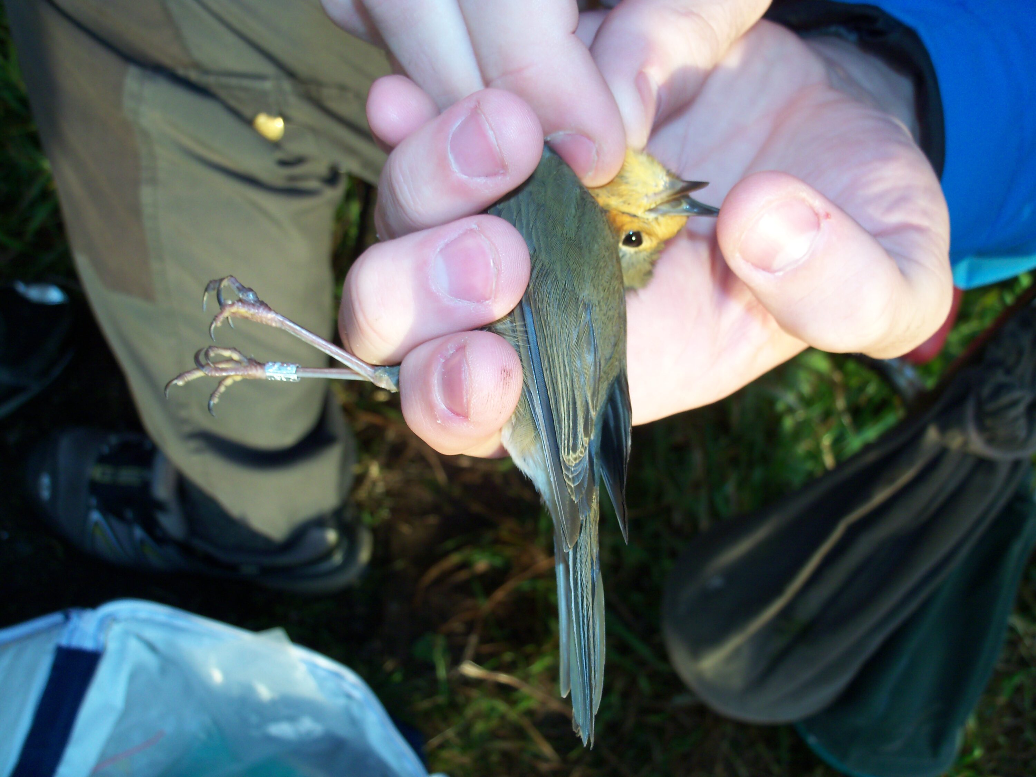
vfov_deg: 40.7
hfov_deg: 52.6
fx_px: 1047
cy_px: 388
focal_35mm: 35
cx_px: 518
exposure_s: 1/80
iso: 64
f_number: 3
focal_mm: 6.3
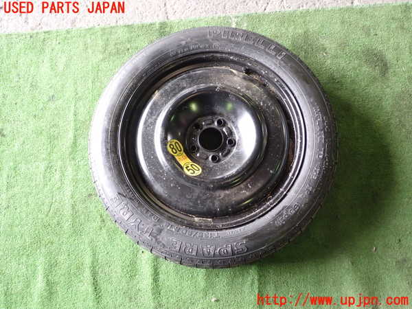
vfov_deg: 44.2
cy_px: 154
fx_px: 381
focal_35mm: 32
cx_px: 206
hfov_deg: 56.8
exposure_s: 1/30
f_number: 2.4
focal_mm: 5.79
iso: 200
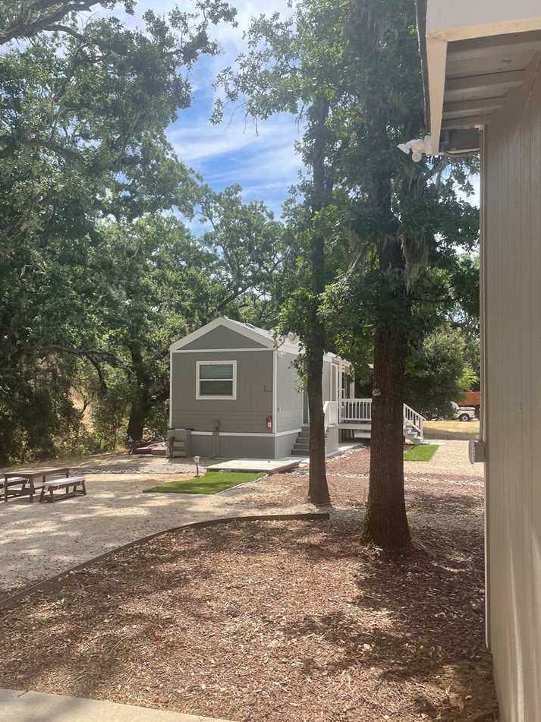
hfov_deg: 49.7
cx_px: 266
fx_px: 584
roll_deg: +0.1
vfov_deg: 63.4
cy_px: 382
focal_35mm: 28
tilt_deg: +2.8
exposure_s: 1/1553
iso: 32
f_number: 1.6
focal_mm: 4.2
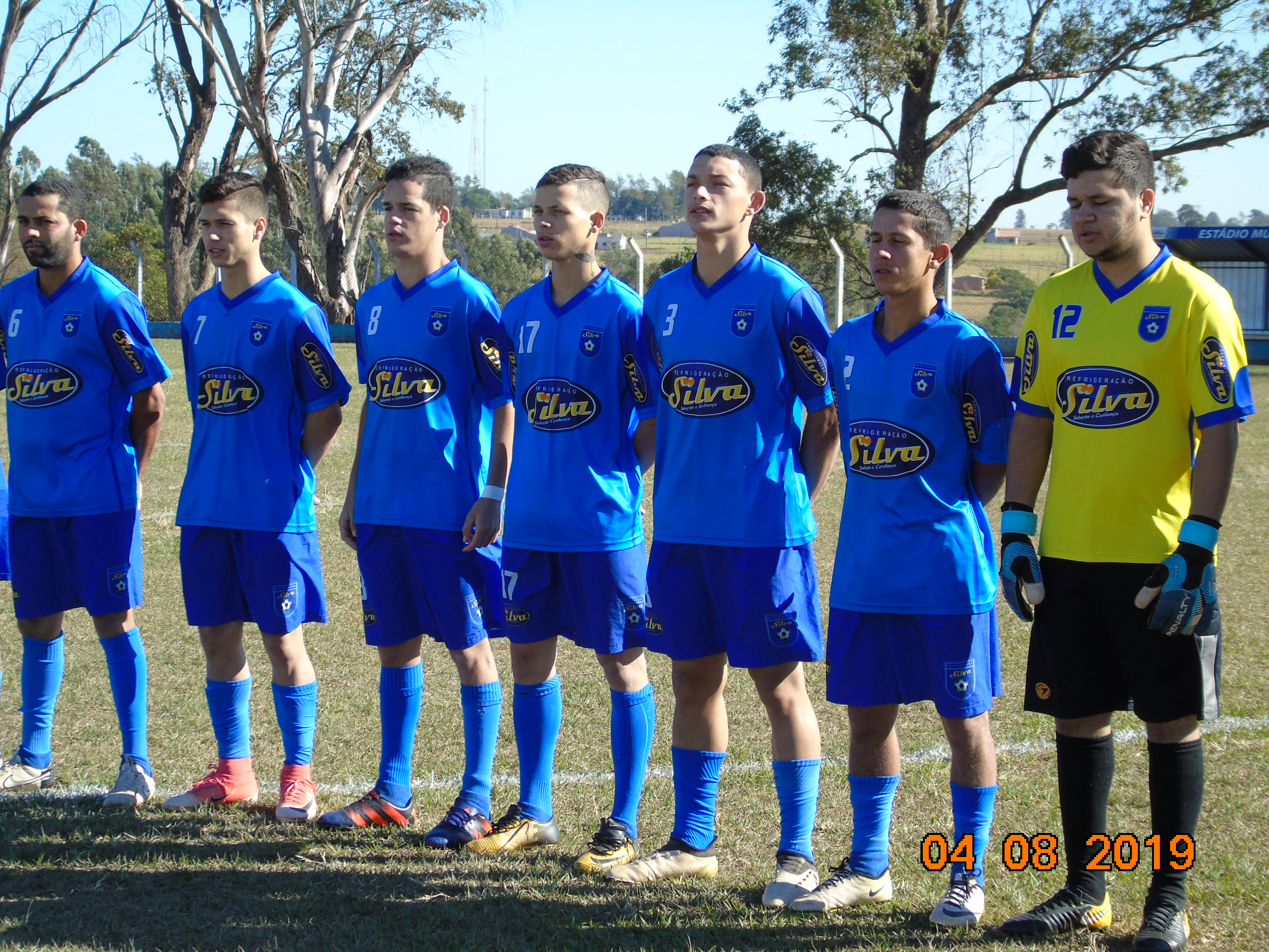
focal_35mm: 94
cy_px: 476
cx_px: 634
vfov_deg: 15.7
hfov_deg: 20.9
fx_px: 3446
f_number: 4.3
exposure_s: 1/250
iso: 80
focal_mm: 17
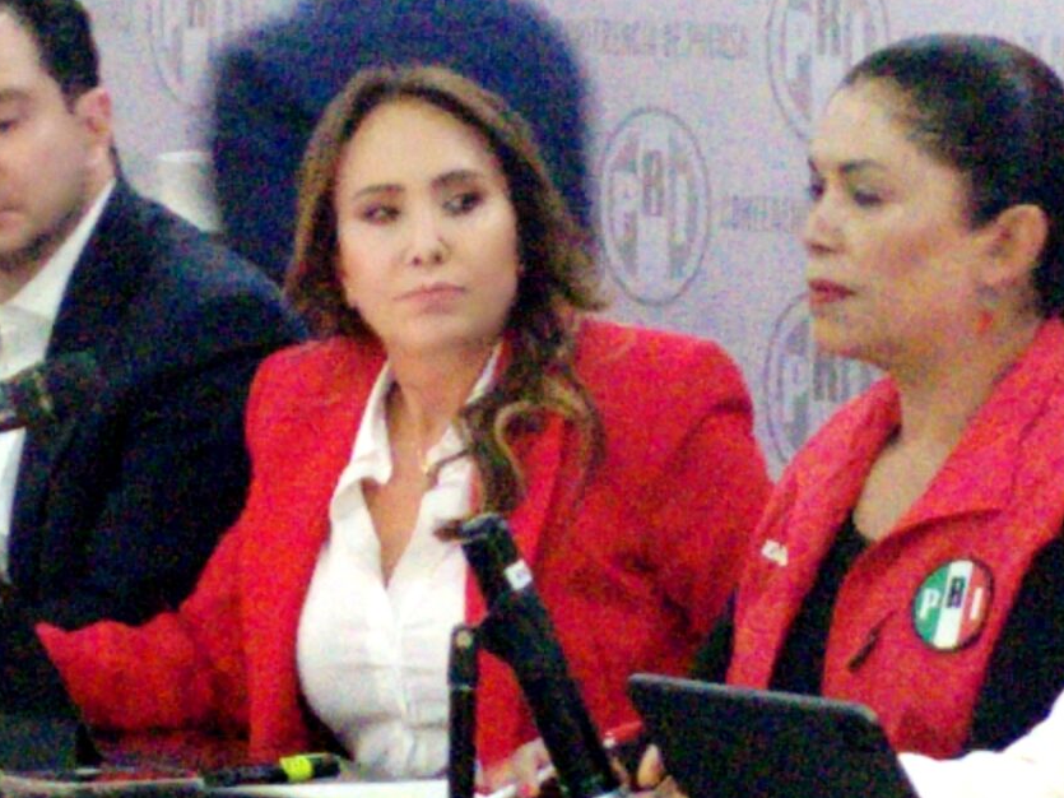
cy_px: 486
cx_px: 544
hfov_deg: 7.0
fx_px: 8667
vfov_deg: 5.3
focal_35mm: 282
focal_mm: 4.75
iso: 940
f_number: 1.8
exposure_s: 1/25
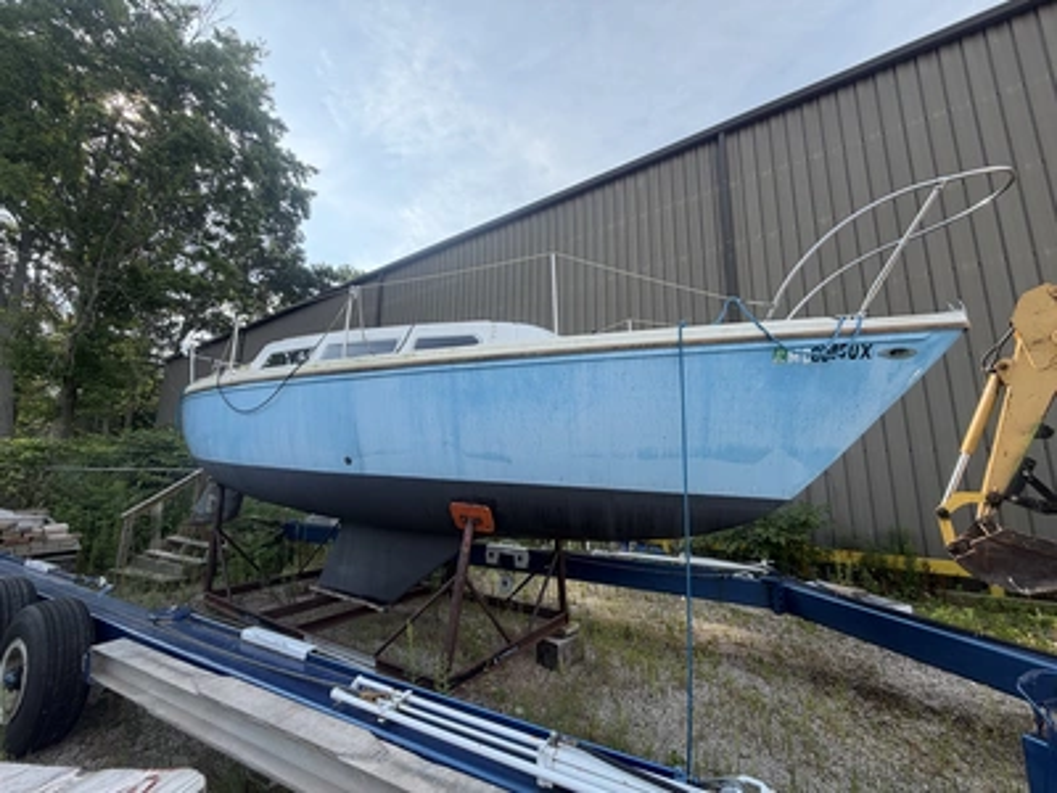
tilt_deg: +10.4
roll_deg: -0.8
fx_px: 427
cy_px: 396
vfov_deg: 85.7
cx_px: 528
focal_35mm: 14
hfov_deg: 102.1
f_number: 2.2
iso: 40
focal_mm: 2.22
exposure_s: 1/602
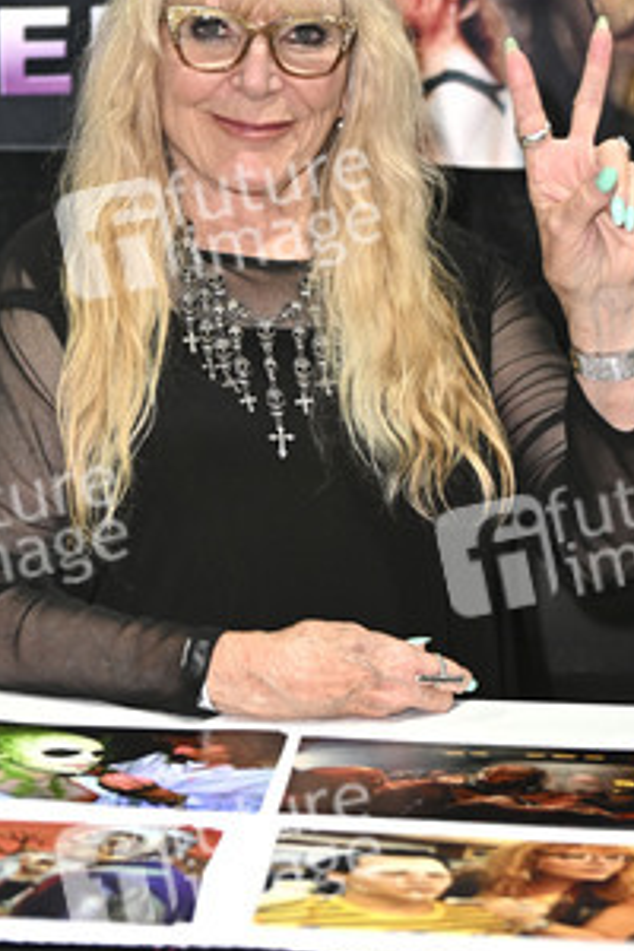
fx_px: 1585
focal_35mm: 60
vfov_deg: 33.3
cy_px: 384
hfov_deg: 22.6
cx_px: 311
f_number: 2.2
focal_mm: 45
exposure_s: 1/250
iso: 400
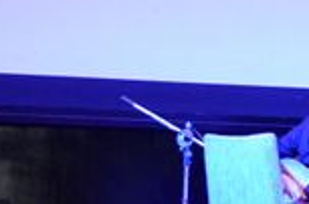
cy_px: -109
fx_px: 2350
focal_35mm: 275
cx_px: 487
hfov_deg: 7.4
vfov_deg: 4.9
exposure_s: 1/80
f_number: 2.8
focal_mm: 35
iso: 1600
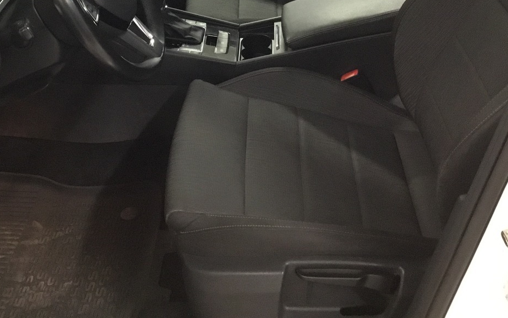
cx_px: 222
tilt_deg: -27.5
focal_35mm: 51
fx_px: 706
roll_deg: +5.7
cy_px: 26
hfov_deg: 39.5
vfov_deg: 24.5
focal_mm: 3.3
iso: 320
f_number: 2.4
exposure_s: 1/17
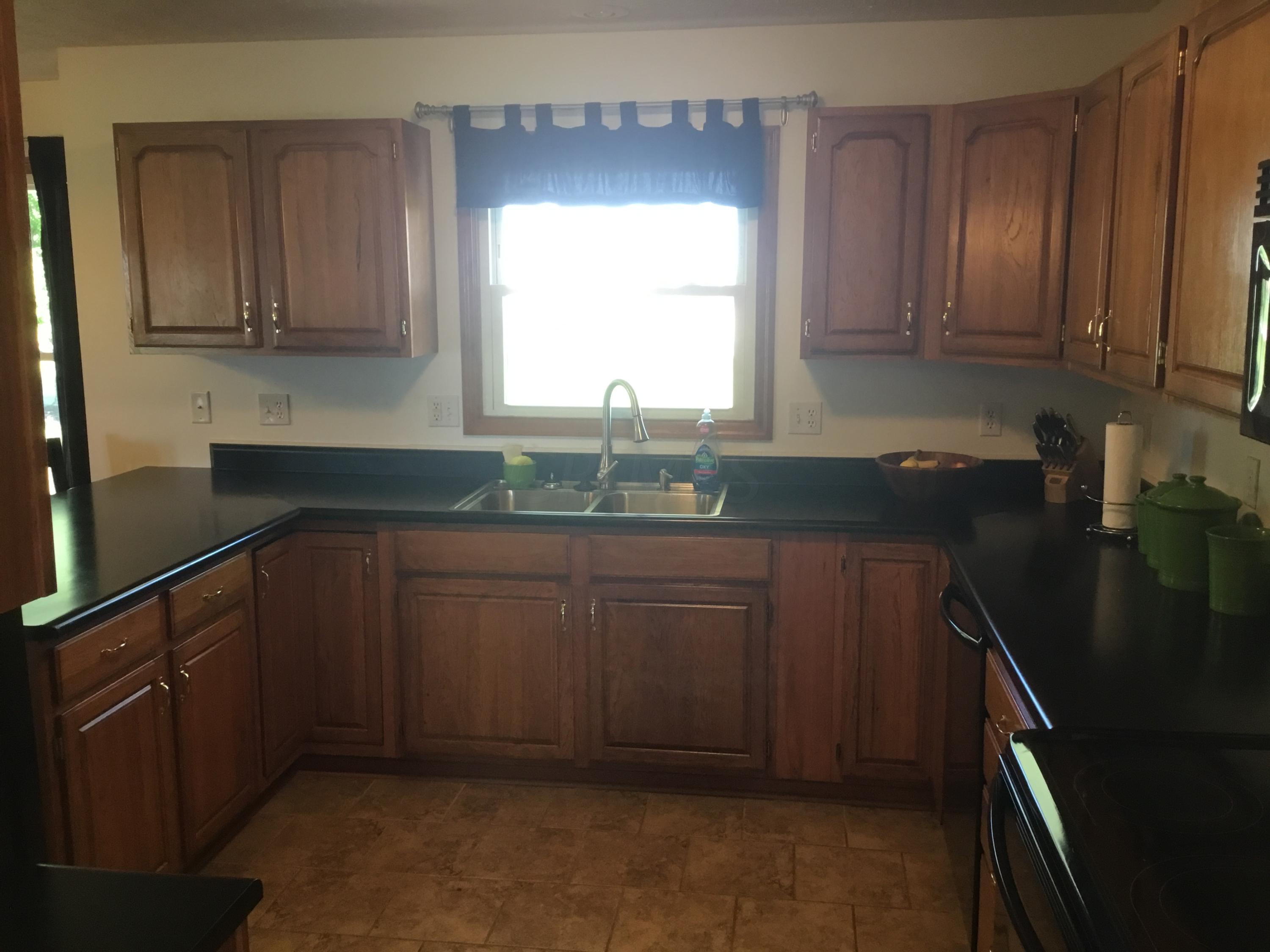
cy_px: 476
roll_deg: +0.8
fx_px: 1137
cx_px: 635
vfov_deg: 45.4
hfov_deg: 58.4
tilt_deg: -9.7
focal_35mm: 31
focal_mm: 3.3
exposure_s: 1/30
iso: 80
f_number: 2.4
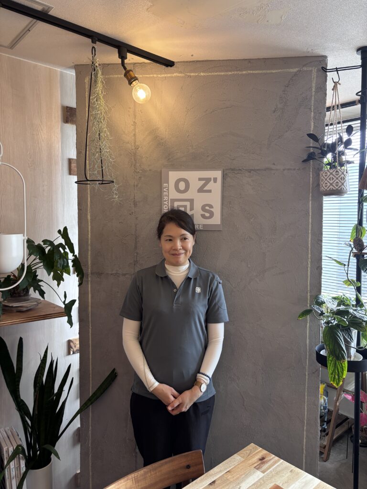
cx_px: 184
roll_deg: -1.6
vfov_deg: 67.3
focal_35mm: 26
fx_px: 368
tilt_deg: -3.6
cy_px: 244
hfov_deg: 53.1
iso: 125
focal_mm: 5.96
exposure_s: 1/121
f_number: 1.6
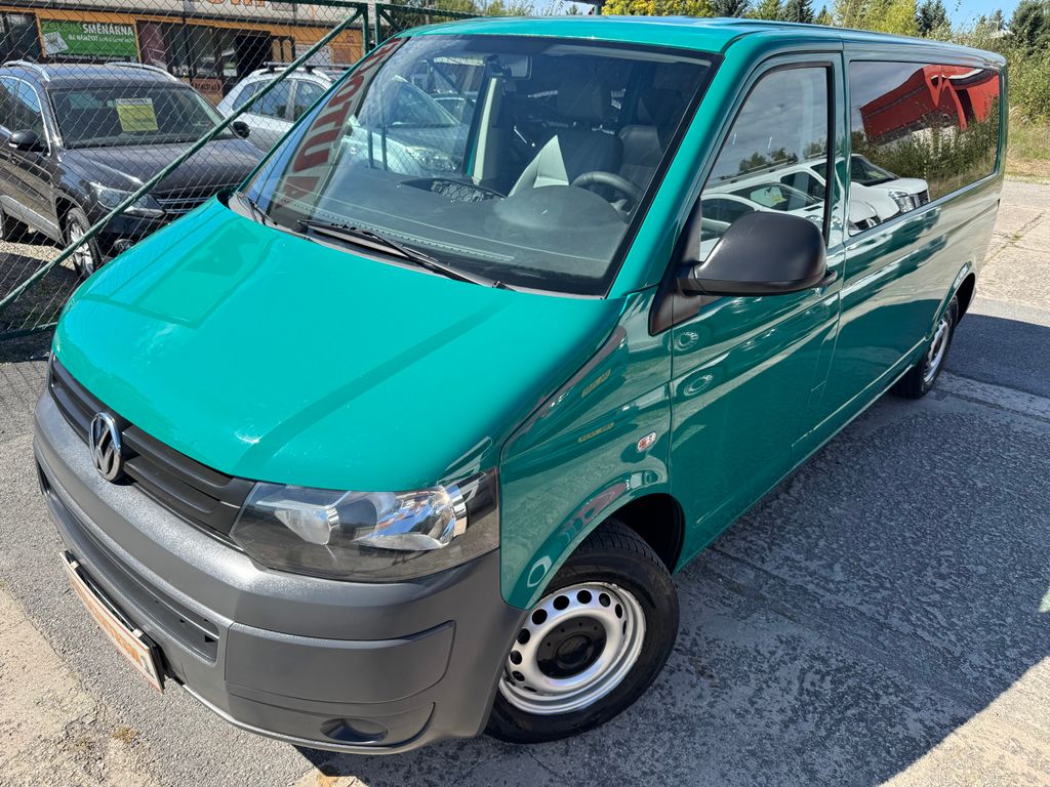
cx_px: 525
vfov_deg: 56.8
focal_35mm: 24
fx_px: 728
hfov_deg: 71.6
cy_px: 394
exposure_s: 1/2041
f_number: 1.78
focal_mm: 6.76
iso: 80
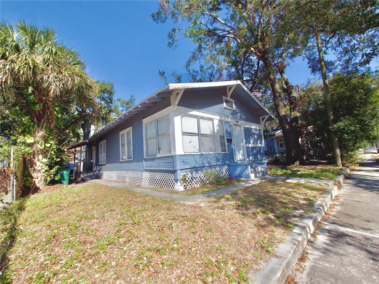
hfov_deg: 102.1
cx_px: 190
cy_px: 142
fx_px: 153
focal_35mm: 14
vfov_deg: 85.7
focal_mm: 7
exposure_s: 1/500
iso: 200
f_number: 8
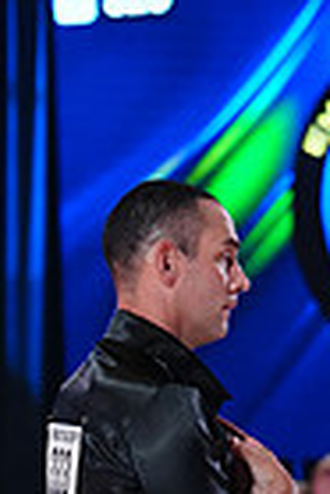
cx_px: 467
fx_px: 4924
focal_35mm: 359
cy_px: 828
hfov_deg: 3.8
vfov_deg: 5.7
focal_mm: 86
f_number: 2.8
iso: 2000
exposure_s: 1/400
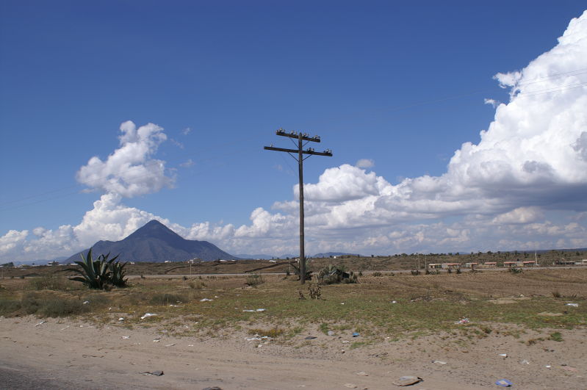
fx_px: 635
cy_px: 195
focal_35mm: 39
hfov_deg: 49.6
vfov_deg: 34.1
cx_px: 294
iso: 100
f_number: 7.1
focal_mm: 26
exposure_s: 1/800
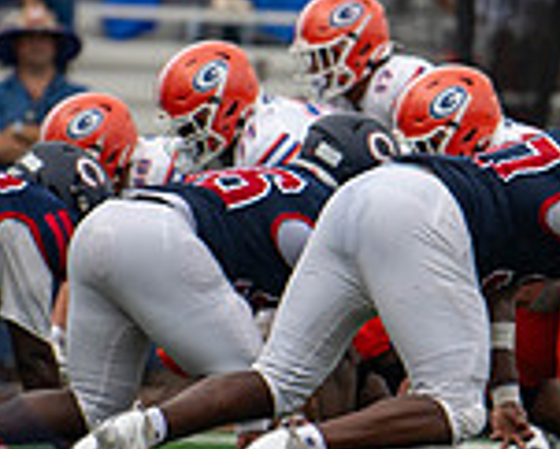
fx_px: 14860
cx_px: 625
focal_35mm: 896
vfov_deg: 1.7
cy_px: 234
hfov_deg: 2.2
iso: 90
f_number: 2.8
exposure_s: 1/1000
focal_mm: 185
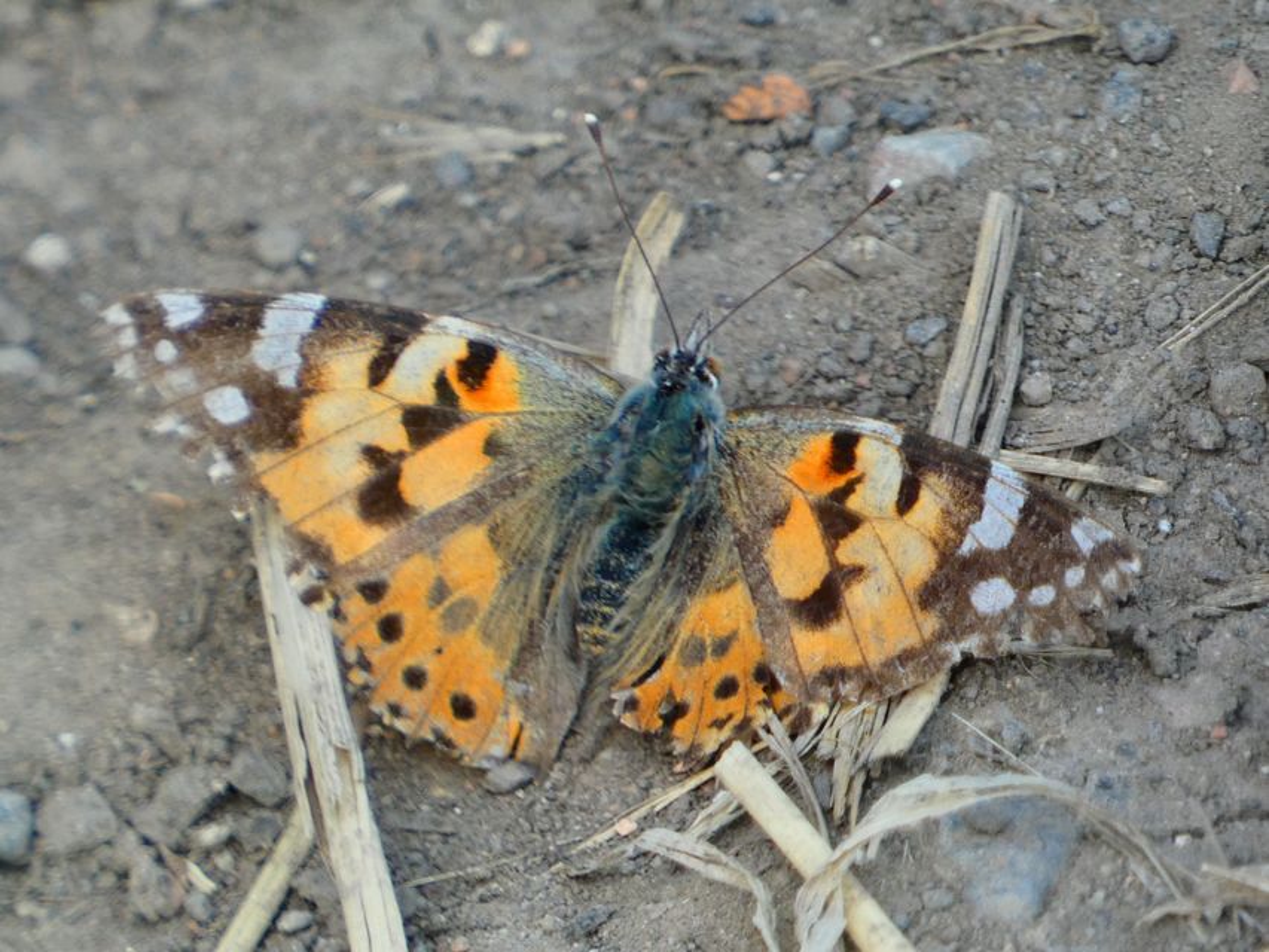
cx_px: 634
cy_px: 476
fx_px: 42238
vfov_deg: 1.3
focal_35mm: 1152
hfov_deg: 1.7
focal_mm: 206.4
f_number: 5.8
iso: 125
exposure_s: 1/125
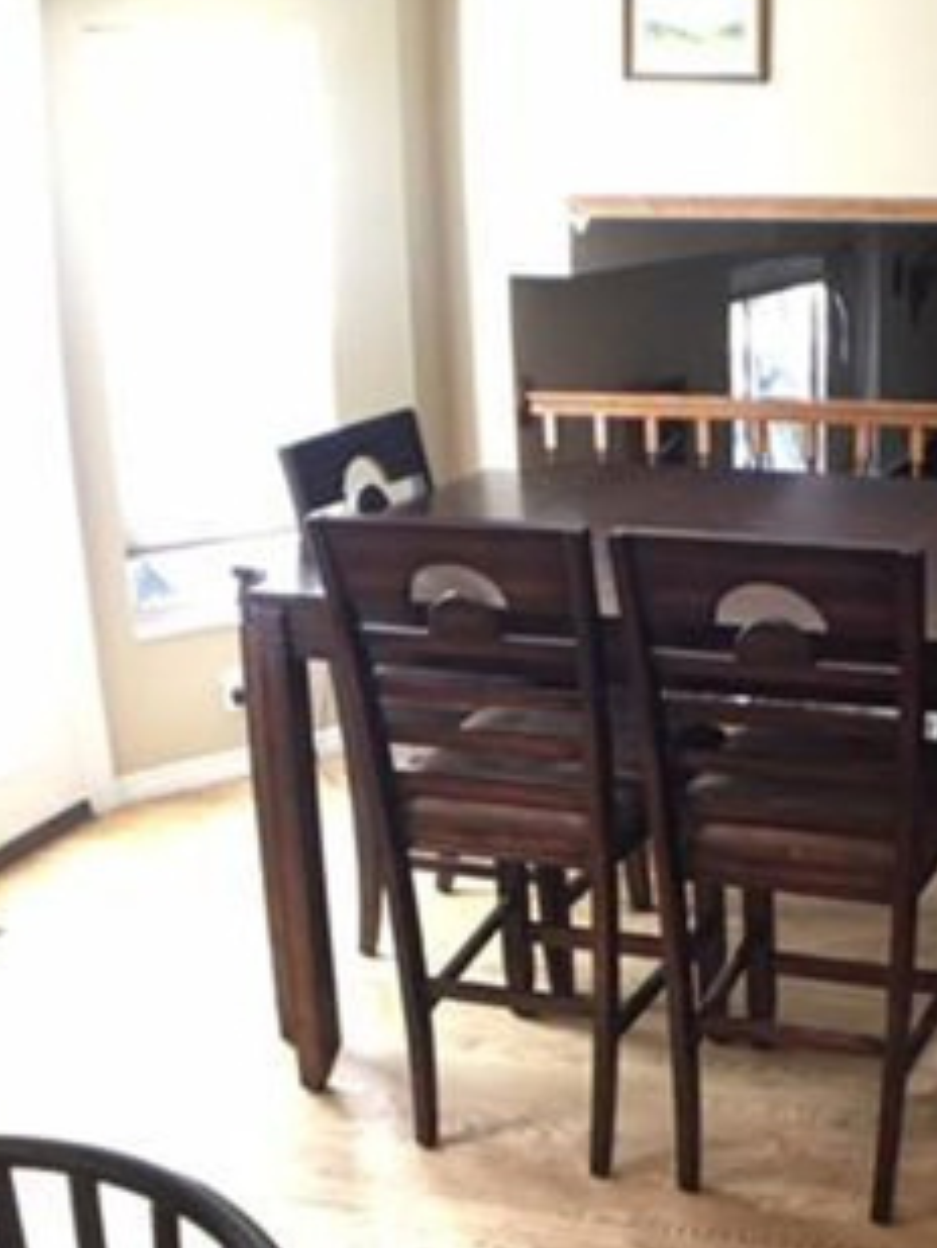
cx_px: 977
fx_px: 2164
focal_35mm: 60
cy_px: 711
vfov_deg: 32.1
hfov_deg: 23.2
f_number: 2.2
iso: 125
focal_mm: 4.15
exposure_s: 1/30
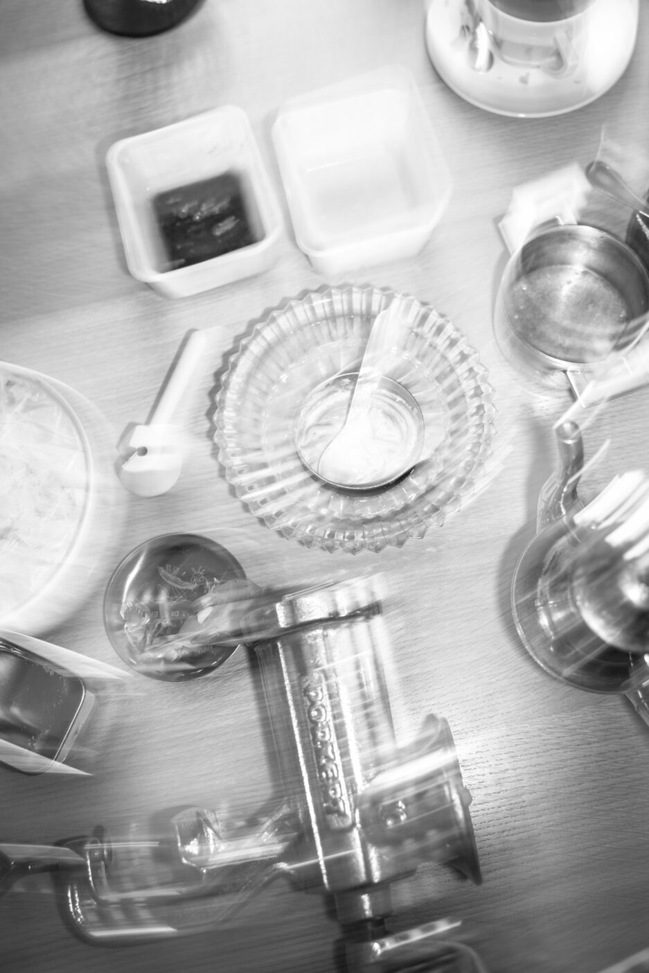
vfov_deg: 56.5
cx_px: 324
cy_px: 486
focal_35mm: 34
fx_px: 905
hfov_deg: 39.4
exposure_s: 1/30
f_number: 3.2
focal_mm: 33.5
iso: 160
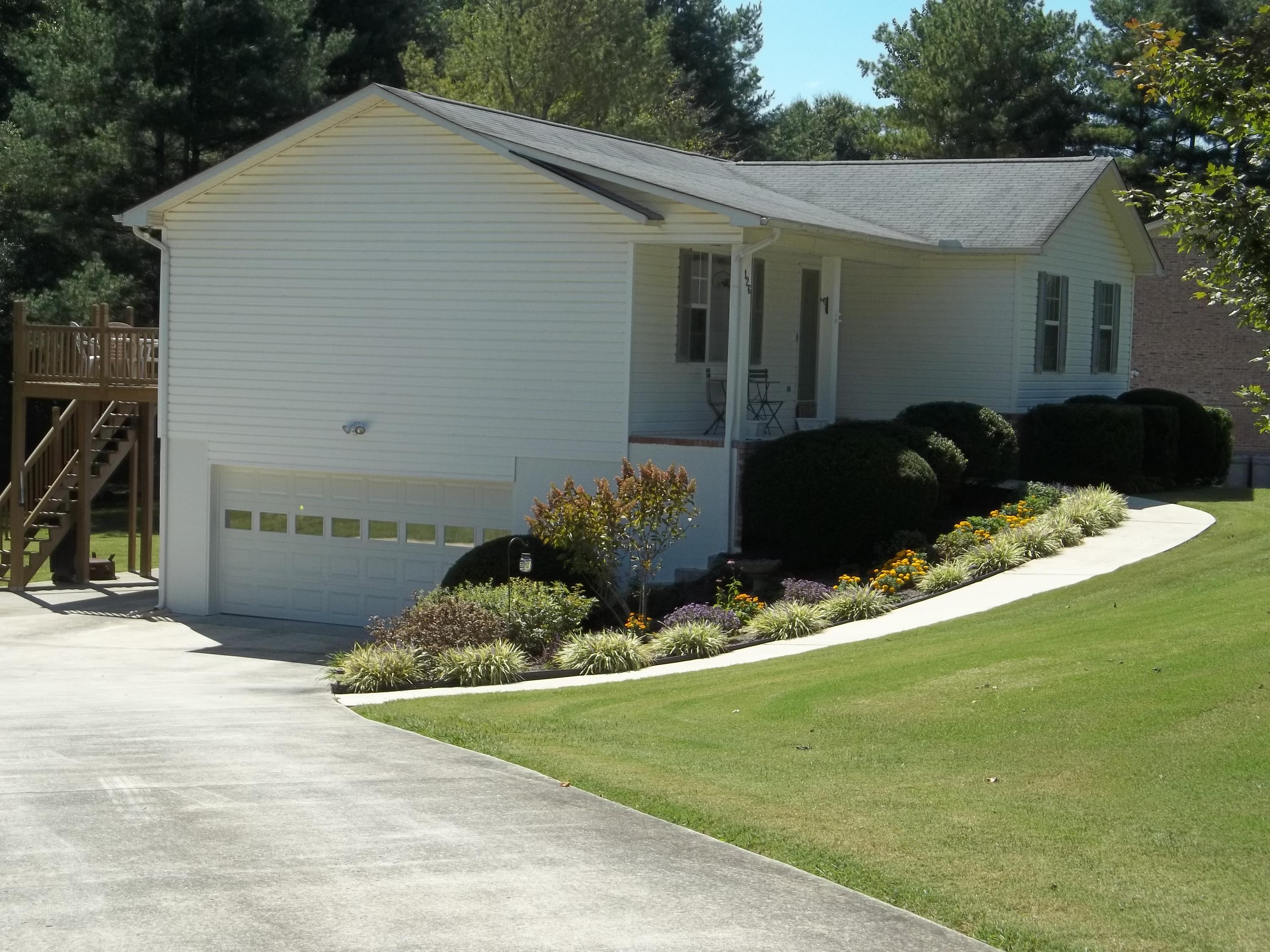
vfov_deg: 23.3
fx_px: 2311
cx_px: 635
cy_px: 476
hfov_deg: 30.7
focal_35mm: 63
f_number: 4
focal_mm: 11.3
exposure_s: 1/640
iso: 64
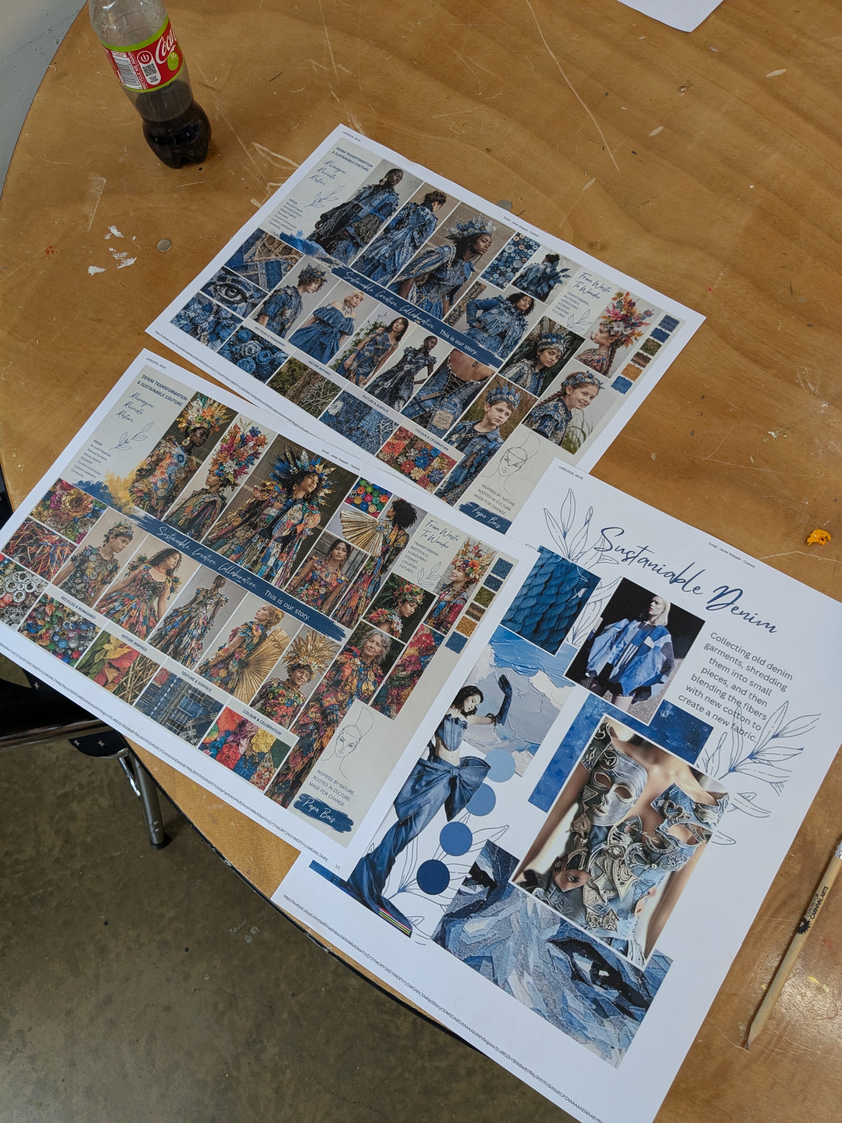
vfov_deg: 65.3
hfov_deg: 51.4
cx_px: 421
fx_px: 876
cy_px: 562
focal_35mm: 27
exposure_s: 1/99.9
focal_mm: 4.38
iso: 213
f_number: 1.73
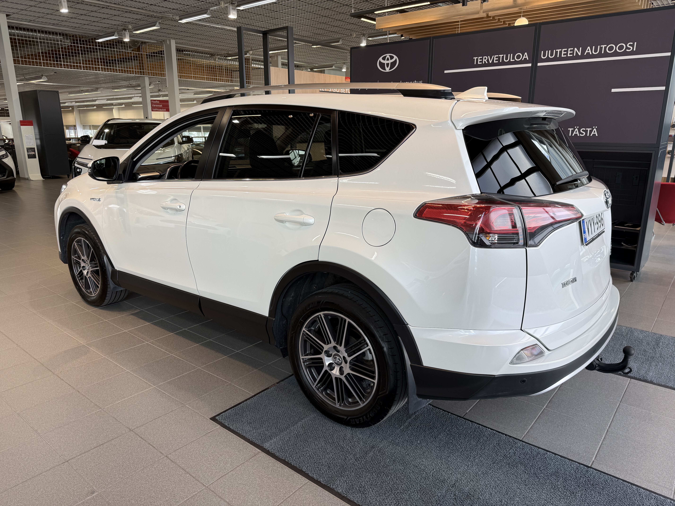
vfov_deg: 56.8
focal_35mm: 24
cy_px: 253
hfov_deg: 71.6
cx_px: 338
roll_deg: -0.3
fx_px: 468
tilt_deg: -14.8
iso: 50
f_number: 1.78
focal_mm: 6.76
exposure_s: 1/142
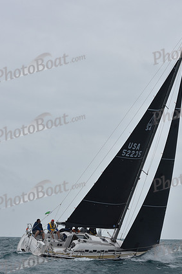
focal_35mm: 96
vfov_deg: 21.2
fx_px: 728
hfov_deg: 14.2
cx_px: 119
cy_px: 151
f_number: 9
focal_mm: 70
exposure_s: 1/800
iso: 250
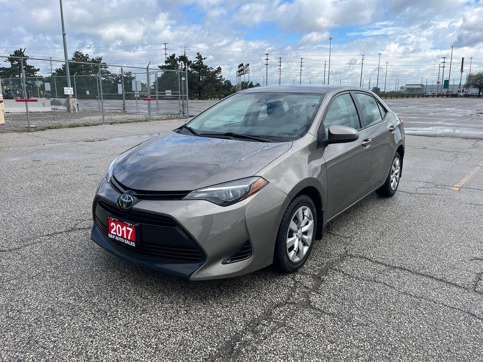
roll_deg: -0.1
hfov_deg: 67.3
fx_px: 363
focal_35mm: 26
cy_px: 181
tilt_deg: -13.6
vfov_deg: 53.1
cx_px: 242
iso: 50
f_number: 1.6
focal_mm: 5.1
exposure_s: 1/2571
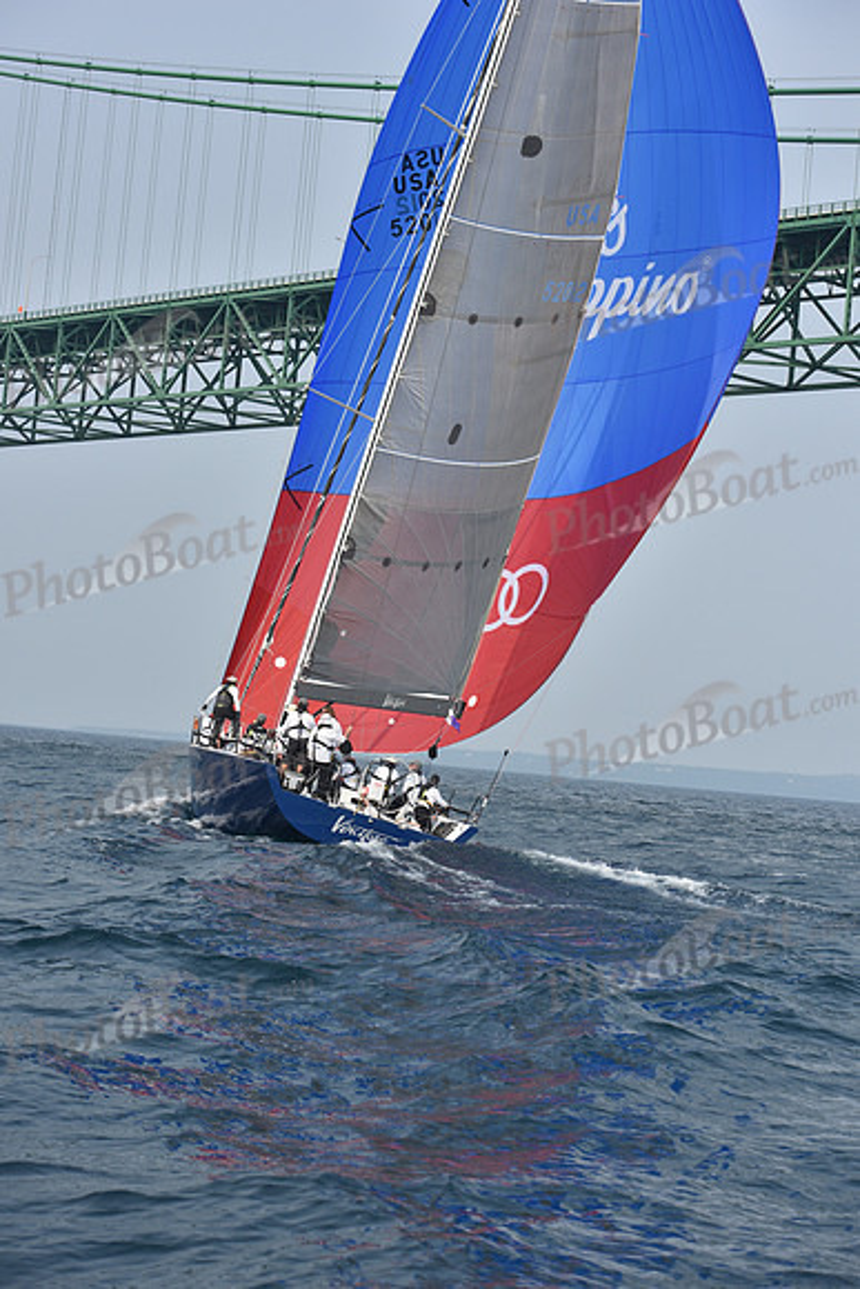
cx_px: 430
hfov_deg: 19.5
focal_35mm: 70
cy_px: 644
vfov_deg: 28.8
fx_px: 2507
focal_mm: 70
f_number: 7.1
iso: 250
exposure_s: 1/1250
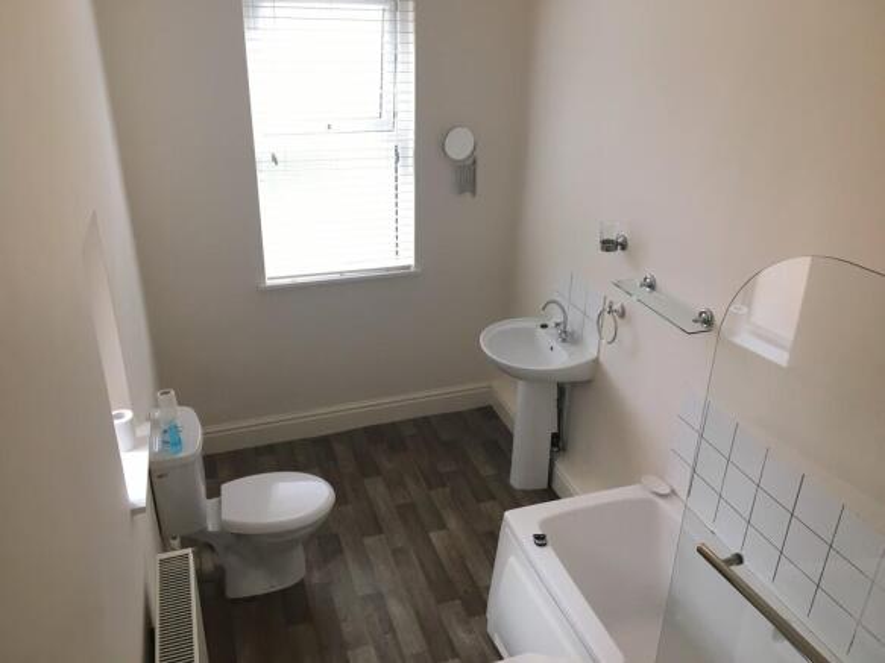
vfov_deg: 48.2
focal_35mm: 29
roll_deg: -0.9
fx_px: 741
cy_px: 332
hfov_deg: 61.7
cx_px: 442
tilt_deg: -24.0
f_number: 2.2
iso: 25
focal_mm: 4.15
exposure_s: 1/33
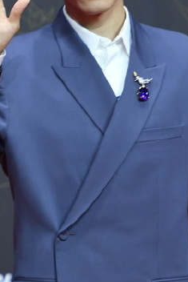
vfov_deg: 2.2
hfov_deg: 1.5
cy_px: 146
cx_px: 114
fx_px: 7199
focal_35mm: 920
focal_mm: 180
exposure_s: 1/200
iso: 800
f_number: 2.8
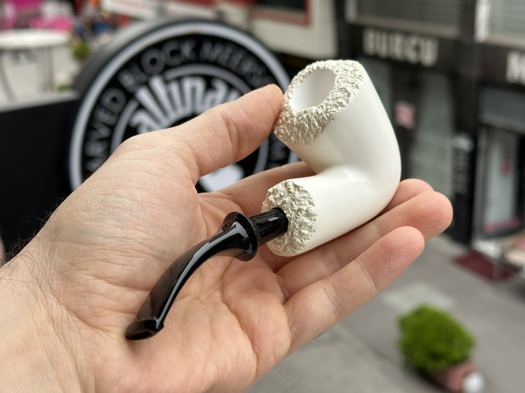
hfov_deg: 39.7
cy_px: 196
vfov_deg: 30.3
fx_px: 728
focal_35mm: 48
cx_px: 262
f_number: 1.78
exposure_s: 1/1323
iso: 64
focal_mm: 6.86
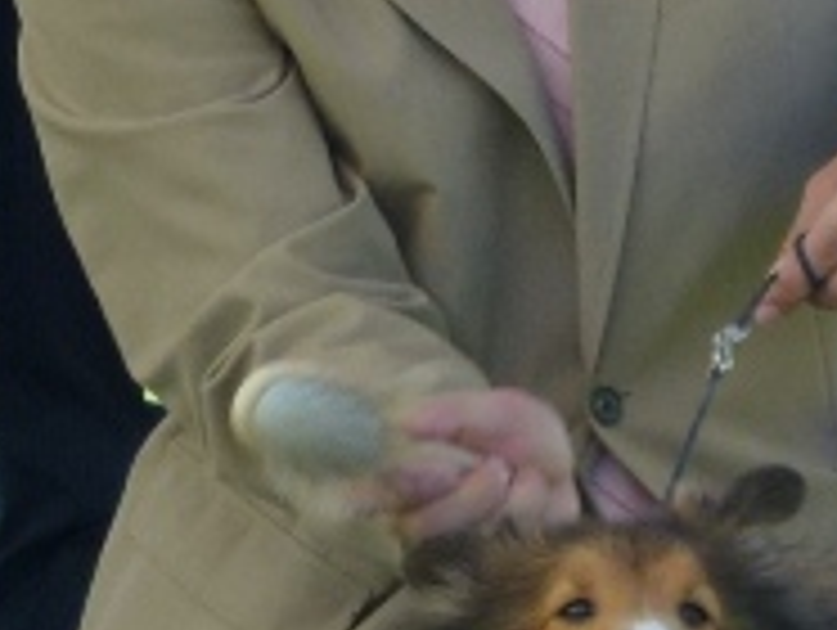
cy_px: 644
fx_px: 5907
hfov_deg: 8.1
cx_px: 832
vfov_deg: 6.1
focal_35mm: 244
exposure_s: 1/250
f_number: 4.7
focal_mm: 12.7
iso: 100
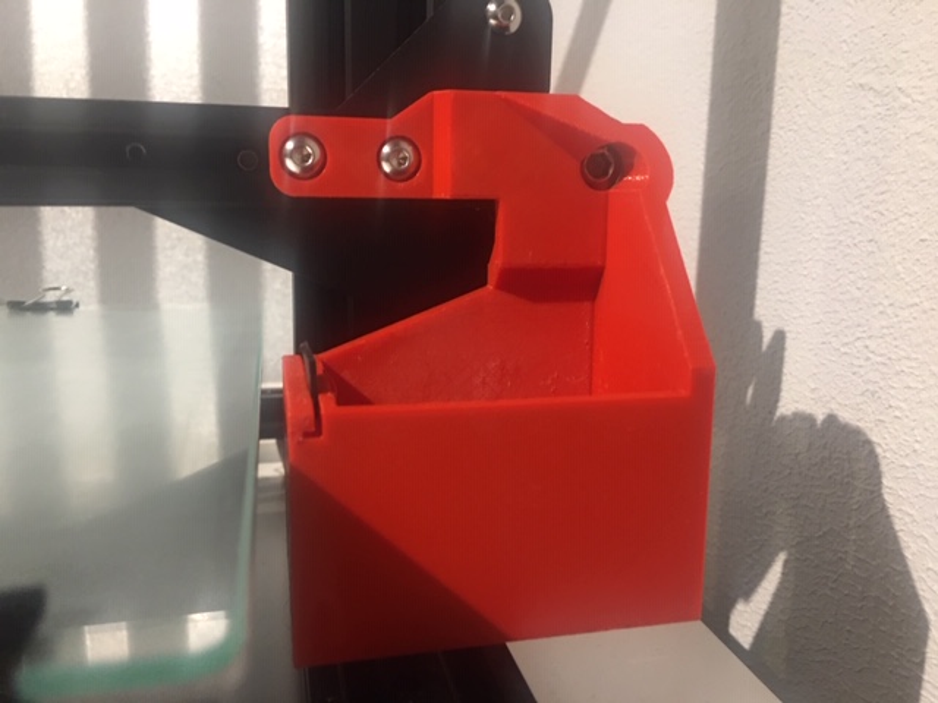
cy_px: 352
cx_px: 469
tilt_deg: -7.7
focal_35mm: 29
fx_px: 786
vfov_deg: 48.2
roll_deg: -2.7
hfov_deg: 61.7
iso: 80
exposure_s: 1/10
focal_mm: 4.15
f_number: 2.2
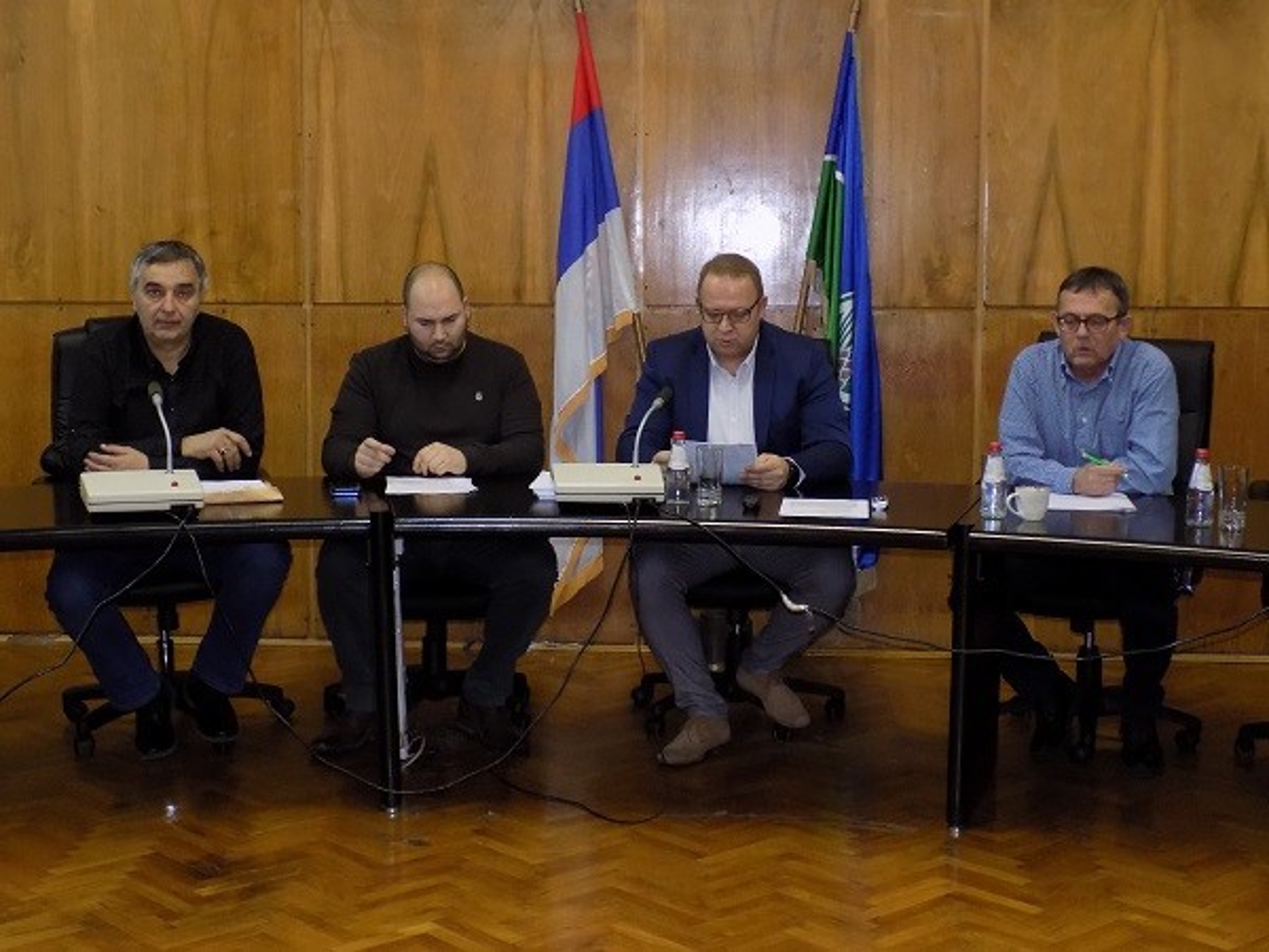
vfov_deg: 28.0
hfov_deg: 36.8
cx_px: 634
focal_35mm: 52
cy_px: 476
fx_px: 1906
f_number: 3.9
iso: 360
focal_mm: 9.3
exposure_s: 1/30
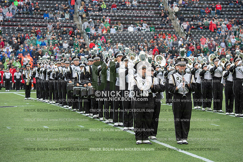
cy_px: 81
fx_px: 756
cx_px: 122
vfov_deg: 12.2
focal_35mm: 112
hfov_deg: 18.3
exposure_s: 1/500
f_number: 4
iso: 400
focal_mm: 112
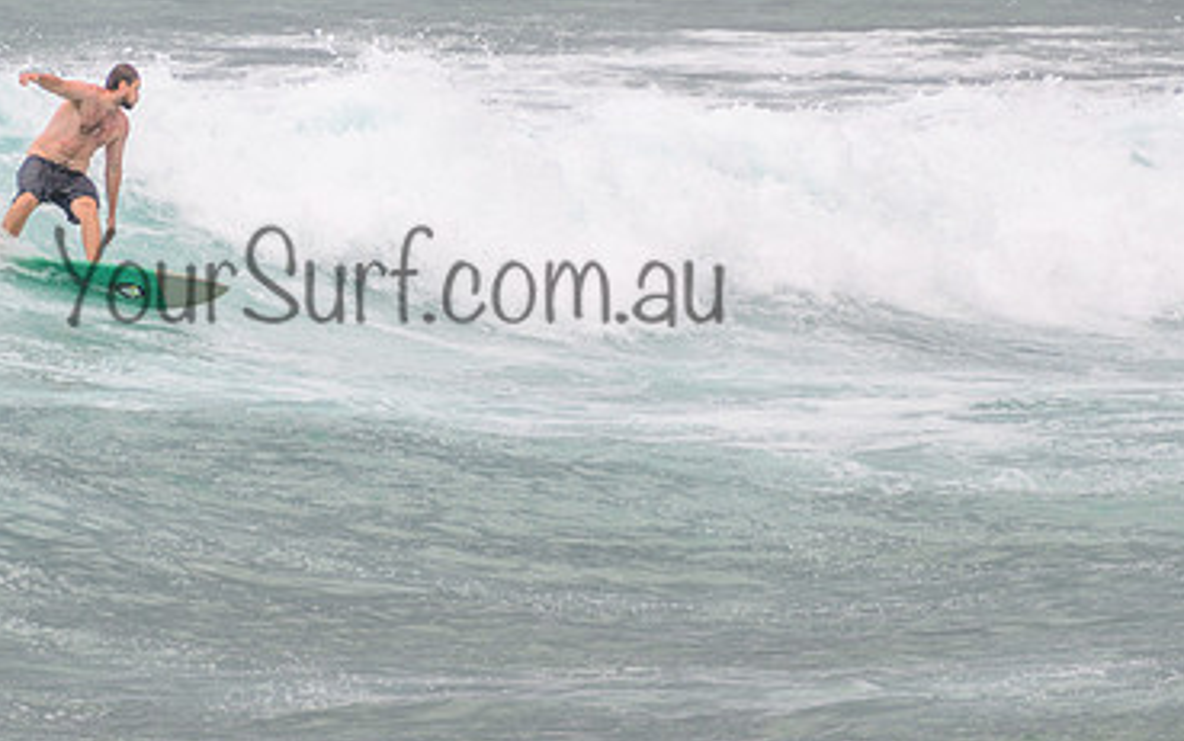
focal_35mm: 881
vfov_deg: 1.5
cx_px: 182
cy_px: 110
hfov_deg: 2.4
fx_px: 28441
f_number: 5.6
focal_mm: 400
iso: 180
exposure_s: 1/2000
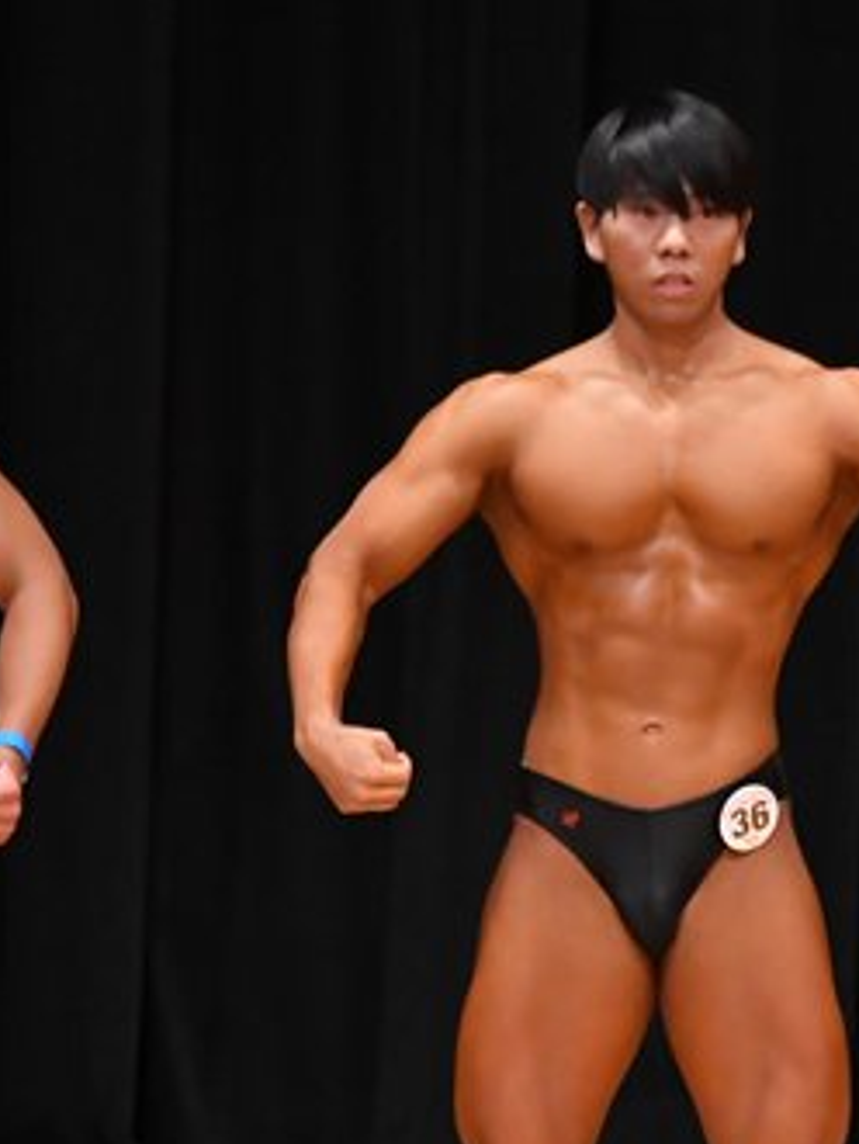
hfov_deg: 2.3
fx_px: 21247
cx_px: 937
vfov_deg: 3.1
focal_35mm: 643
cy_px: 835
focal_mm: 190
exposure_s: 1/400
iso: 4000
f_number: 5.6
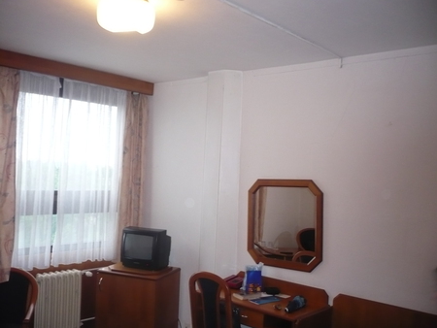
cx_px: 218
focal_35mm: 35
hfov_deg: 52.6
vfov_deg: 40.7
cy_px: 164
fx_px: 442
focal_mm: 5.8
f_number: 2.8
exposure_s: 1/30
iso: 250
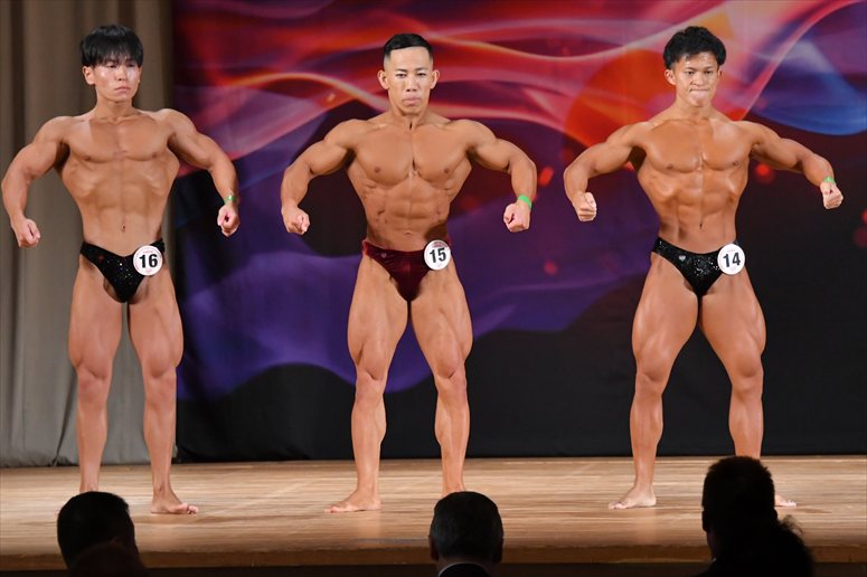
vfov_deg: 5.4
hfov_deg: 8.1
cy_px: 288
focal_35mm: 255
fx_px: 6138
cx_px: 434
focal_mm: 170
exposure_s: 1/400
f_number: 5.6
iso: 4000
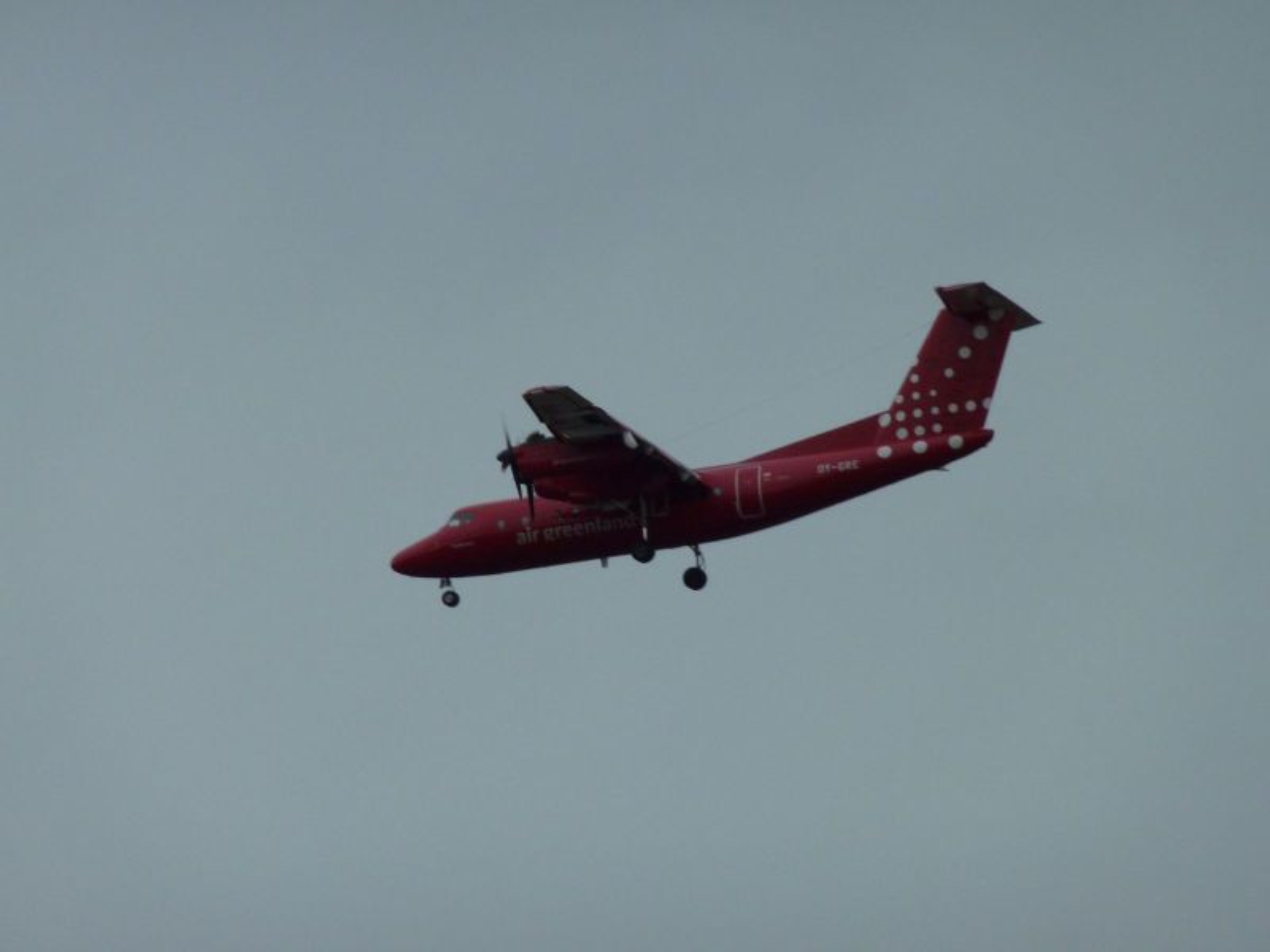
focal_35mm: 300
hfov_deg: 6.6
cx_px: 635
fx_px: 11006
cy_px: 476
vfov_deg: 5.0
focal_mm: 49.2
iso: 160
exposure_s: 1/500
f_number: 4.9
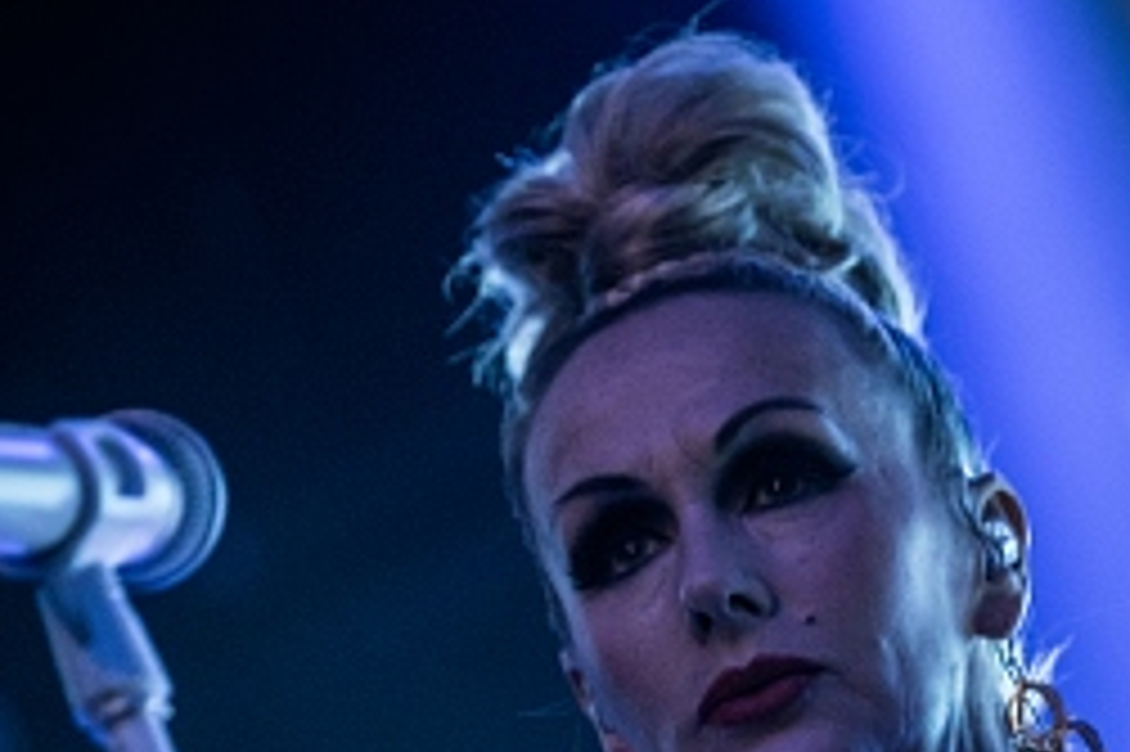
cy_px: 853
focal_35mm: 316
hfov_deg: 6.5
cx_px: 810
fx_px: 9912
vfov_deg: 4.3
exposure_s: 1/100
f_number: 2.8
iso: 1250
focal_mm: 110
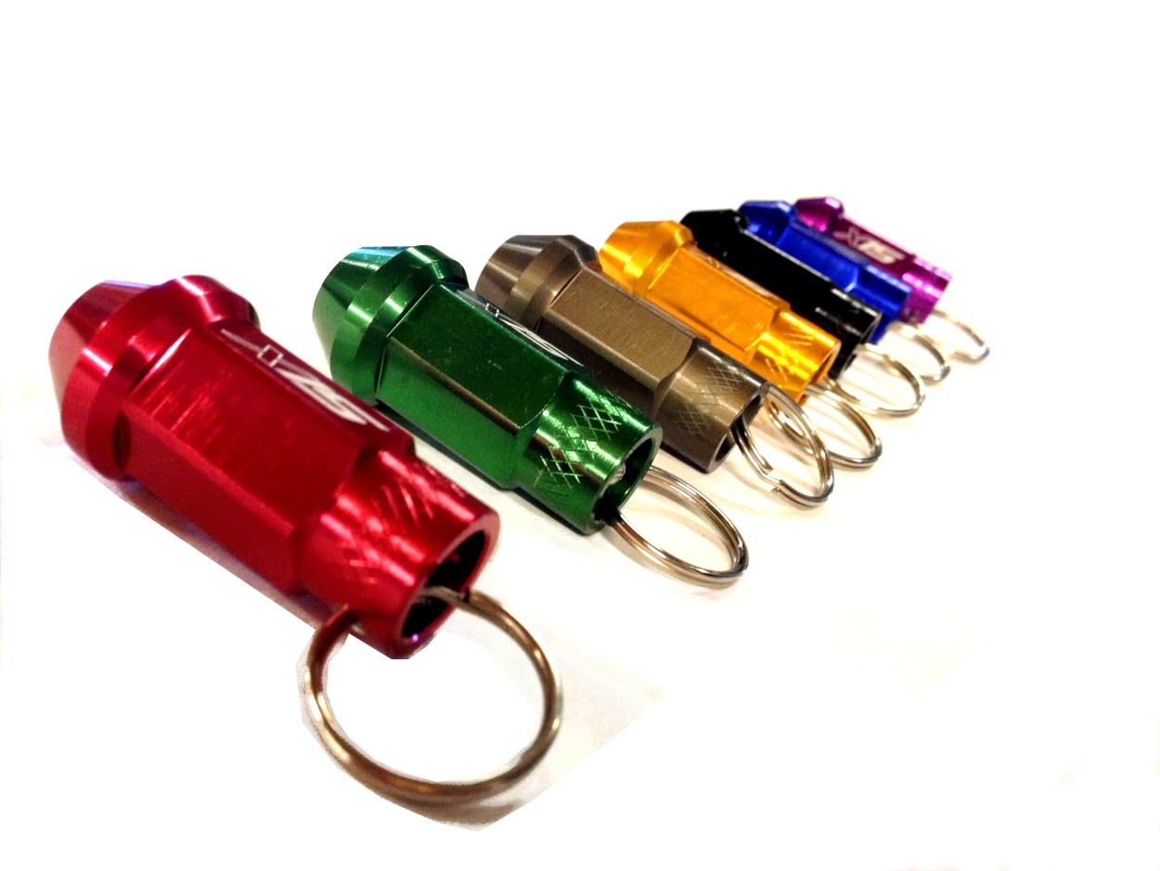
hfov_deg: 52.6
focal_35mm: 35
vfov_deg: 40.7
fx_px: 1173
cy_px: 436
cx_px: 580
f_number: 2.4
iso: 250
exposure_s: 1/20
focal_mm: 4.28
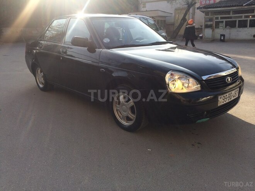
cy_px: 96
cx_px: 128
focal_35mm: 29
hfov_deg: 61.7
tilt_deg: -16.7
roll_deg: +0.9
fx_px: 214
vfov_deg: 48.2
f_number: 2.2
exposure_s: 1/954
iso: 32
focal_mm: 4.15
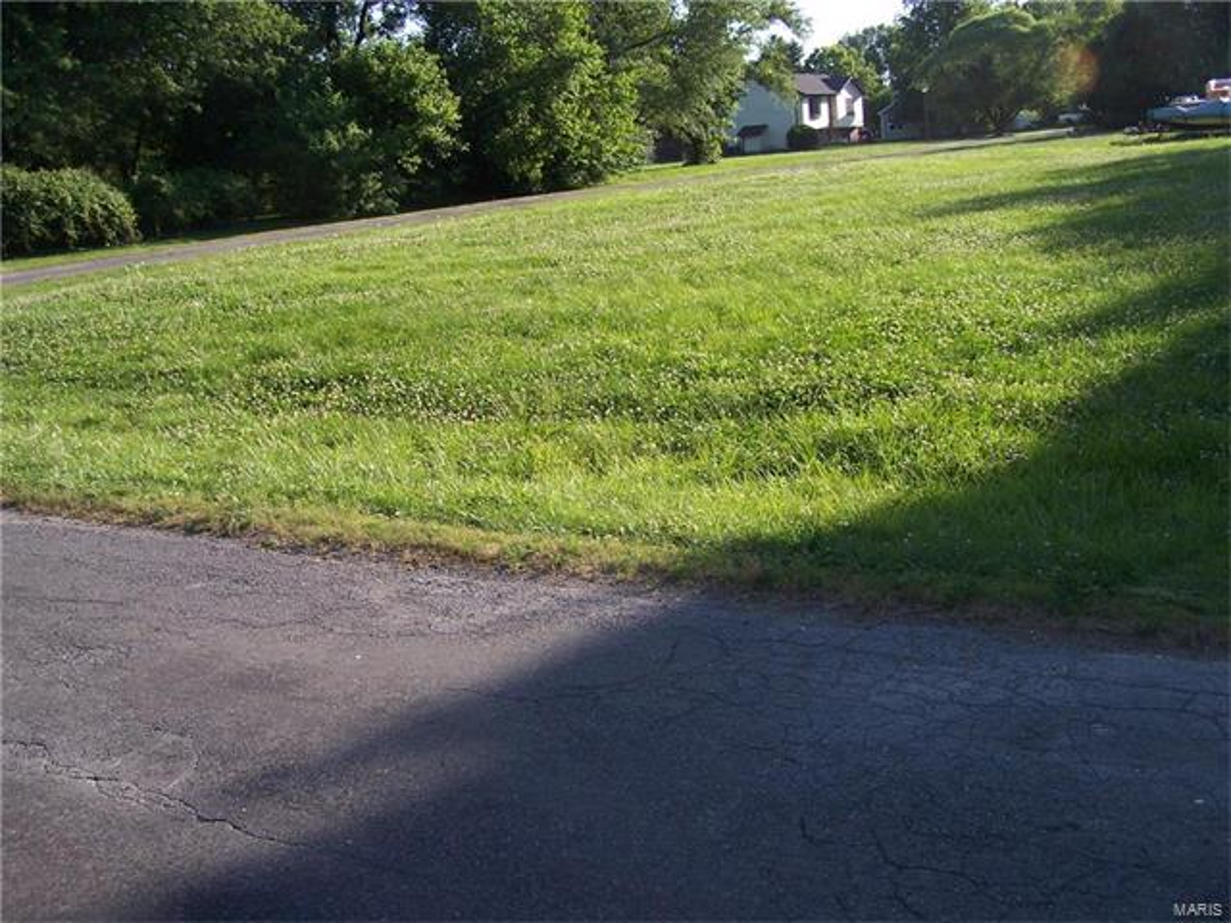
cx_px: 616
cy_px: 462
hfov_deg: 49.0
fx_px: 1351
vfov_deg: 37.7
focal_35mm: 38
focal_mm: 6.3
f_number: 2.8
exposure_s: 1/750
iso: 80
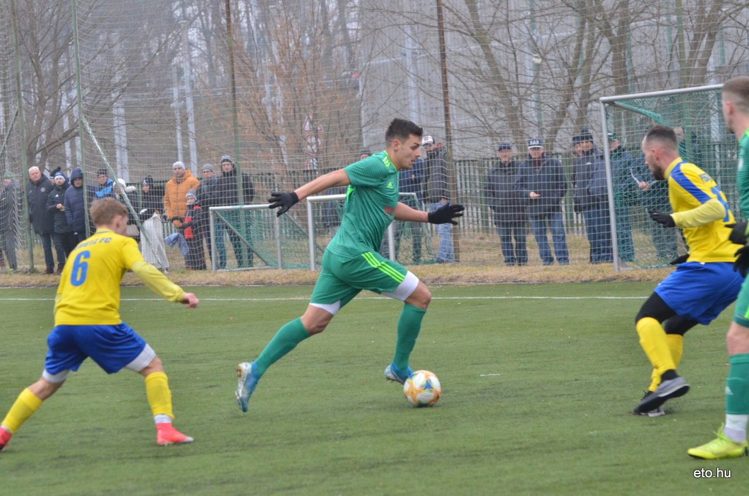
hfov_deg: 12.3
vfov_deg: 8.1
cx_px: 374
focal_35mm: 168
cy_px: 248
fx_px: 3488
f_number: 6.3
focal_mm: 112
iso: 2000
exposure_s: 1/640
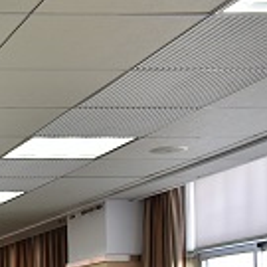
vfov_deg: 16.6
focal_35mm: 101
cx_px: -277
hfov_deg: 14.2
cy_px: 314
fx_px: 881
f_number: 4.5
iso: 800
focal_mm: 29
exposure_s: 1/80
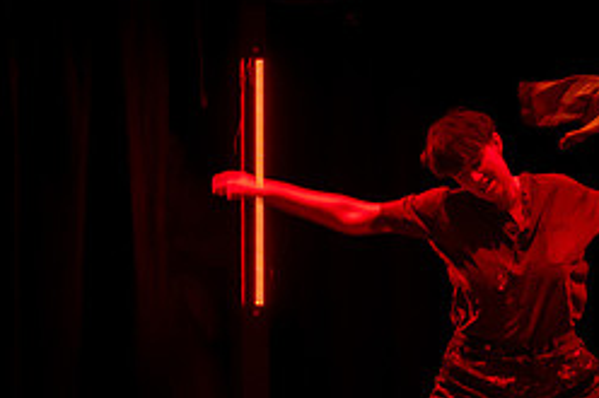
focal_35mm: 171
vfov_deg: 8.0
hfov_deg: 12.0
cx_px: 325
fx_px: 2843
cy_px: 188
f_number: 4
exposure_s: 1/160
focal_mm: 52
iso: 5000
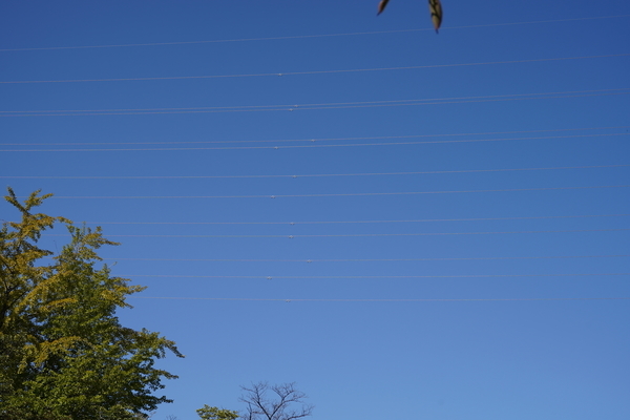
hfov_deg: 33.4
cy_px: 210
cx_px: 315
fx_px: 1050
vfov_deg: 22.6
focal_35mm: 60
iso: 100
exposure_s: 1/500
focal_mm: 60
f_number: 8
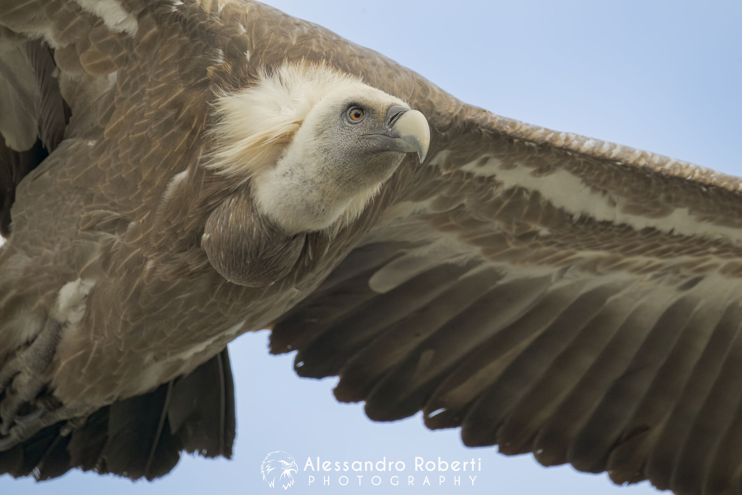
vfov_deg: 1.7
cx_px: 371
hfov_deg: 2.6
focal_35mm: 800
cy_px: 248
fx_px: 16488
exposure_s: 1/2500
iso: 2000
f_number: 9
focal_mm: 800
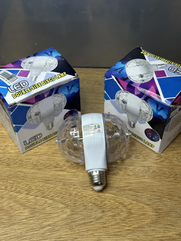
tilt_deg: -49.9
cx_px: 90
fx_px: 335
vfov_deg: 39.7
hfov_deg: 30.3
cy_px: 120
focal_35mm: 48
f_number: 1.78
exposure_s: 1/50
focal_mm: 6.86
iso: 160
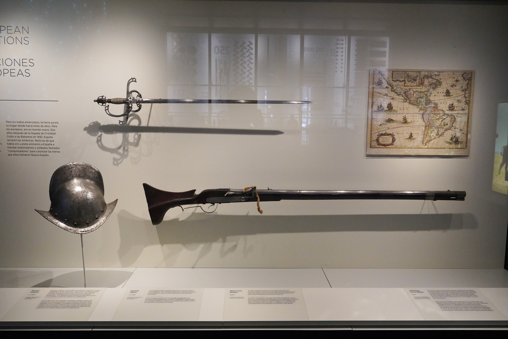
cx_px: 254
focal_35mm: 32
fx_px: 452
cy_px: 170
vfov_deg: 41.1
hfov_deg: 58.7
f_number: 7.1
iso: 8000
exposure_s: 1/100
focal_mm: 32
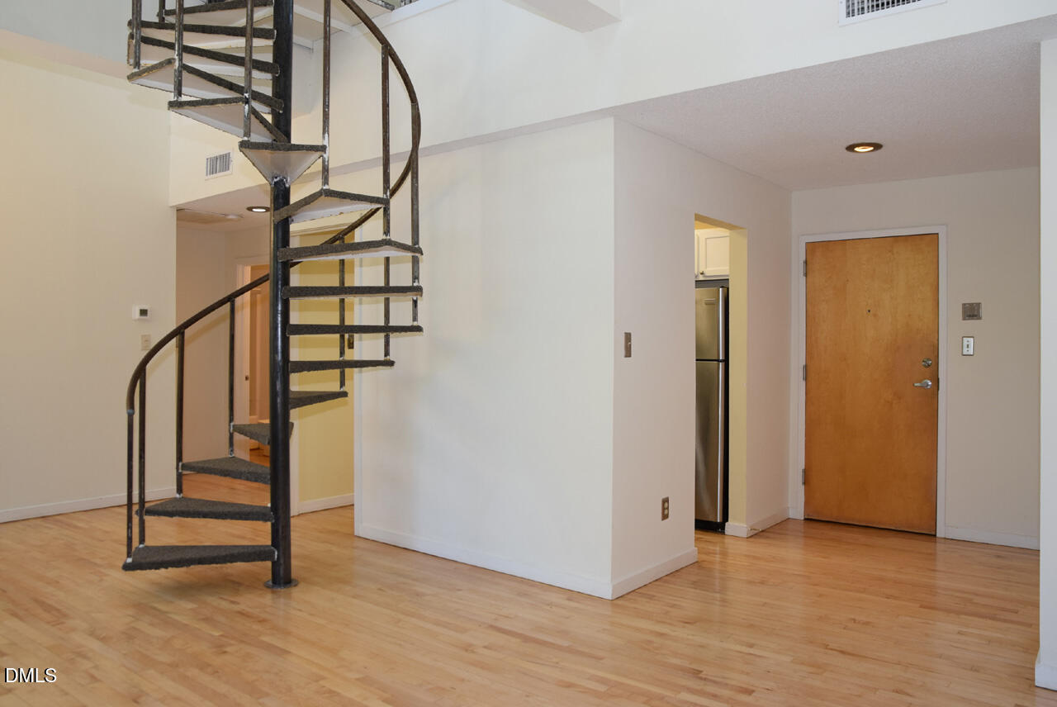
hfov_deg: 70.4
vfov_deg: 50.5
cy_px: 354
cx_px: 528
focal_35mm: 26
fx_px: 749
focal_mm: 17
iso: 560
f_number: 4
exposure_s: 1/60
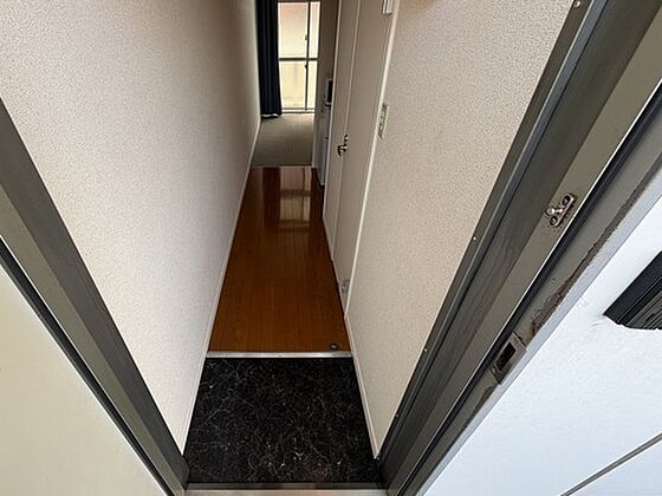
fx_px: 306
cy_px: 237
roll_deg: +1.3
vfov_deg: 78.1
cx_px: 285
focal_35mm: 16
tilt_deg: -35.2
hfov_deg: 93.9
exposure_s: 1/121
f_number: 2.2
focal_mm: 2.22
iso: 40
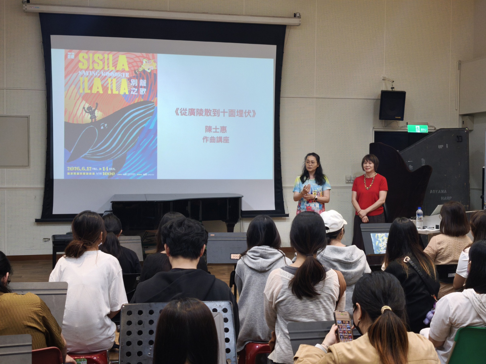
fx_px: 646
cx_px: 243
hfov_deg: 41.2
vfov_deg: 31.5
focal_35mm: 46
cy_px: 182
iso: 160
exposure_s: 1/120
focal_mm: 6.57
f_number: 1.6
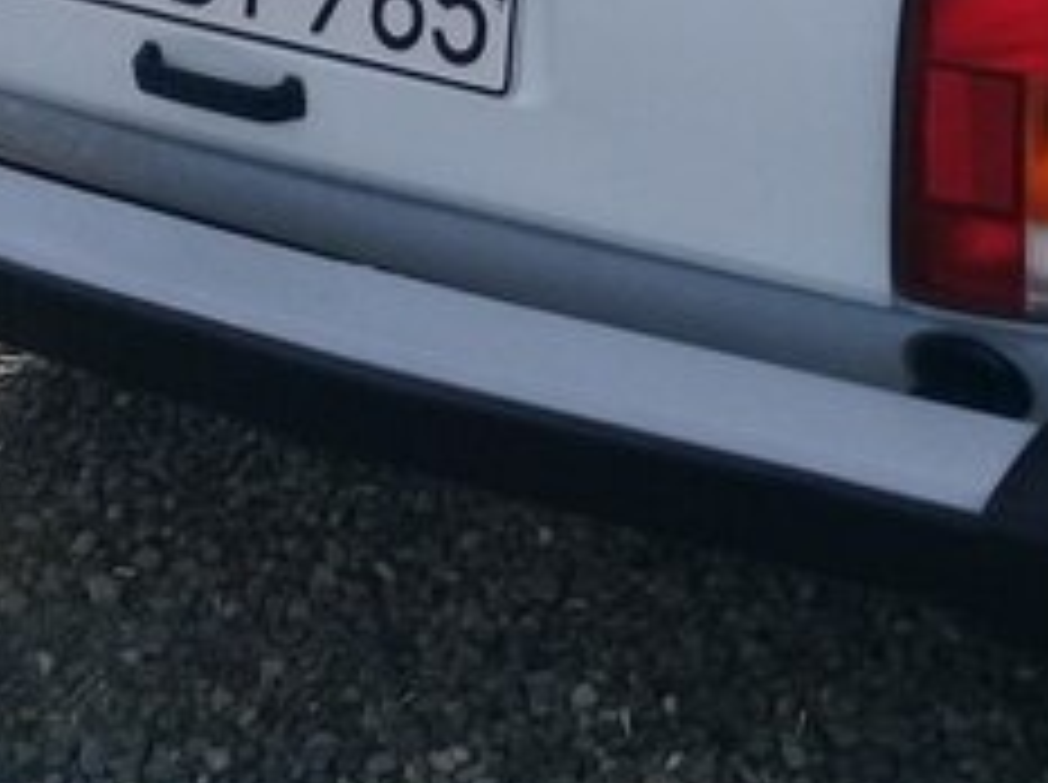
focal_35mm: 88
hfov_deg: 22.1
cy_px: -268
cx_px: 801
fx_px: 2660
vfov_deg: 15.8
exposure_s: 1/662
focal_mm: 3.3
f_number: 2.2
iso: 50
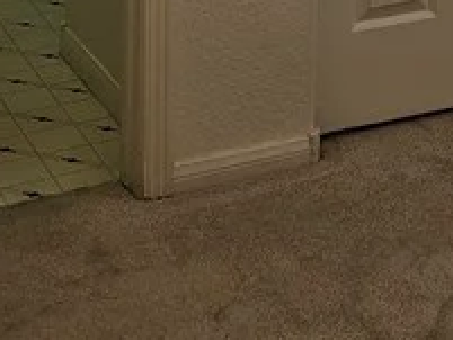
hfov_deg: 16.7
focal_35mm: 117
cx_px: 343
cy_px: -378
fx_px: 1532
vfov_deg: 11.3
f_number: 1.8
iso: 25
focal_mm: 5.4
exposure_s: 1/134
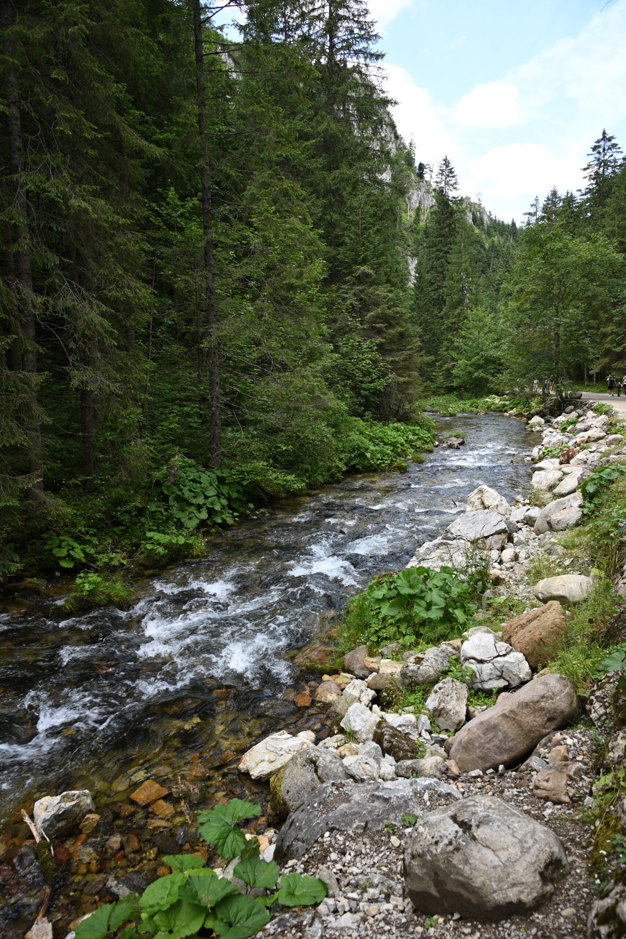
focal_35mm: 24
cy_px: 470
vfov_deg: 73.7
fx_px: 626
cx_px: 313
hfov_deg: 53.1
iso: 100
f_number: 5
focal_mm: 24
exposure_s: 1/100
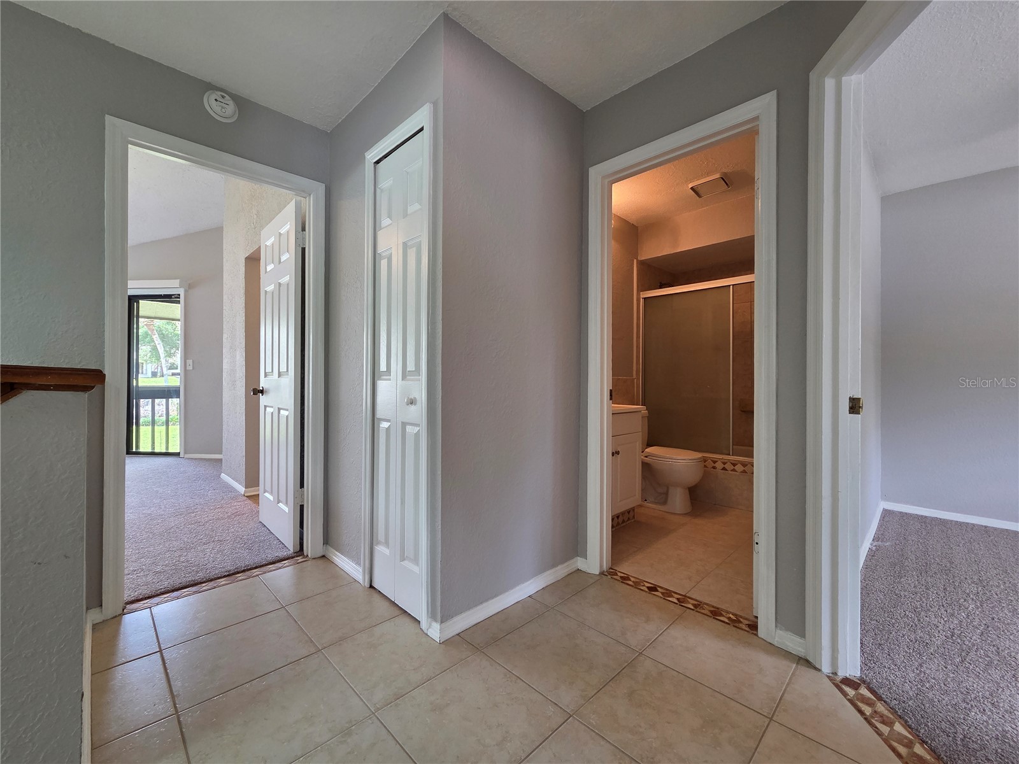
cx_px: 510
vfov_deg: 89.9
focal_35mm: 13
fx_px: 383
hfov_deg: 106.2
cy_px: 382
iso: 160
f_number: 2.2
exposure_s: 1/60
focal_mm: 2.2
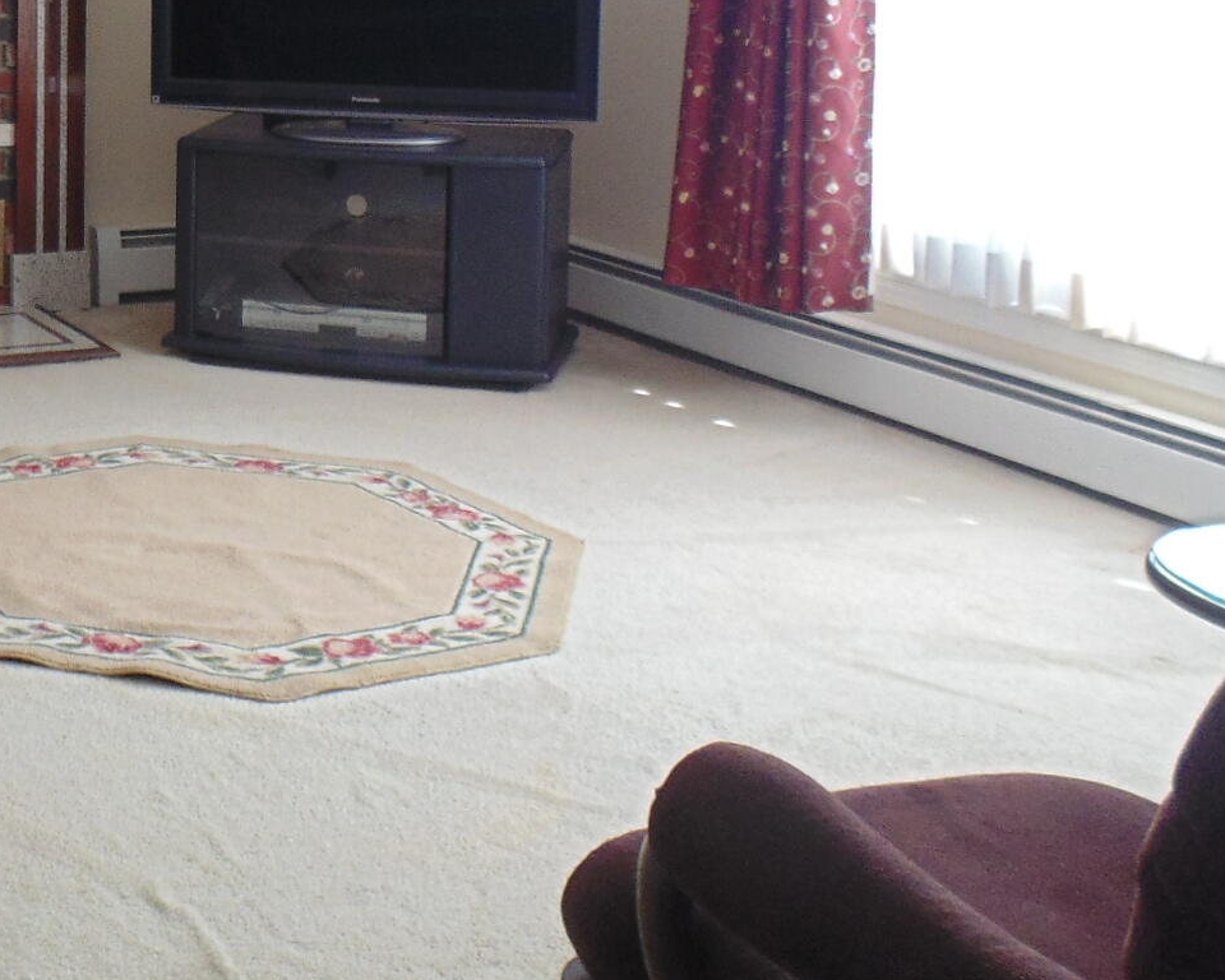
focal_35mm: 58
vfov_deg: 25.3
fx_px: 2103
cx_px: -158
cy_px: 71
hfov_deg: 29.0
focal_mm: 4
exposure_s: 1/30
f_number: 3.1
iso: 100
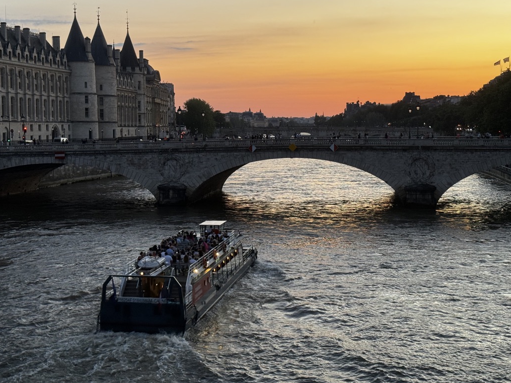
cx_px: 229
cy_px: 169
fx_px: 826
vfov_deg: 26.1
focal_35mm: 56
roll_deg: +0.8
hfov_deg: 34.3
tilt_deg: -3.7
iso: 80
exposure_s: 1/53
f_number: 1.78
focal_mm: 6.76
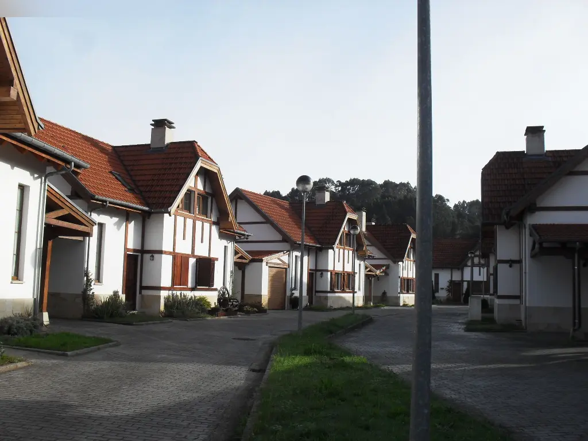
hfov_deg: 52.6
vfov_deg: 40.7
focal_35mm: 35
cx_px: 294
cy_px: 220
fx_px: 595
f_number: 8.4
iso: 100
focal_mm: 6.3
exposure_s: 1/180
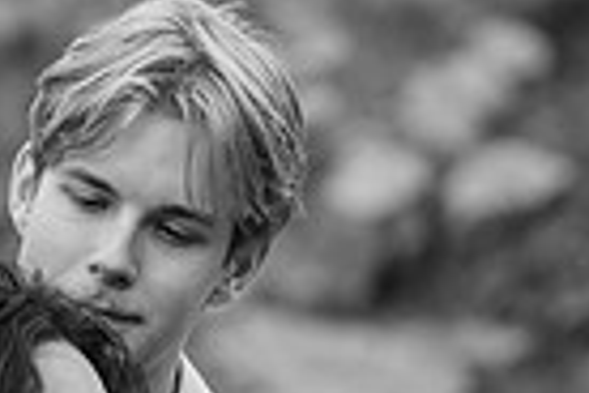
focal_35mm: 400
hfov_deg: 5.1
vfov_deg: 3.4
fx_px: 6544
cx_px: 572
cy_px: 647
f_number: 3.5
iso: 320
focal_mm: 95
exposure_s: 1/250
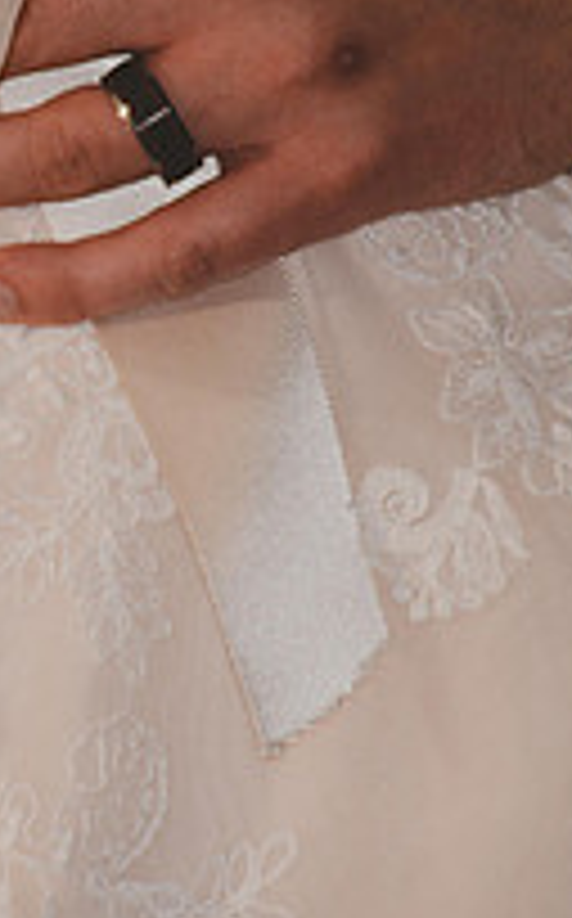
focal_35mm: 1044
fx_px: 26113
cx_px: -144
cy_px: 286
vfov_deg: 2.0
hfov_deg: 1.3
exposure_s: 1/200
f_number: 9
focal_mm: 240
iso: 100
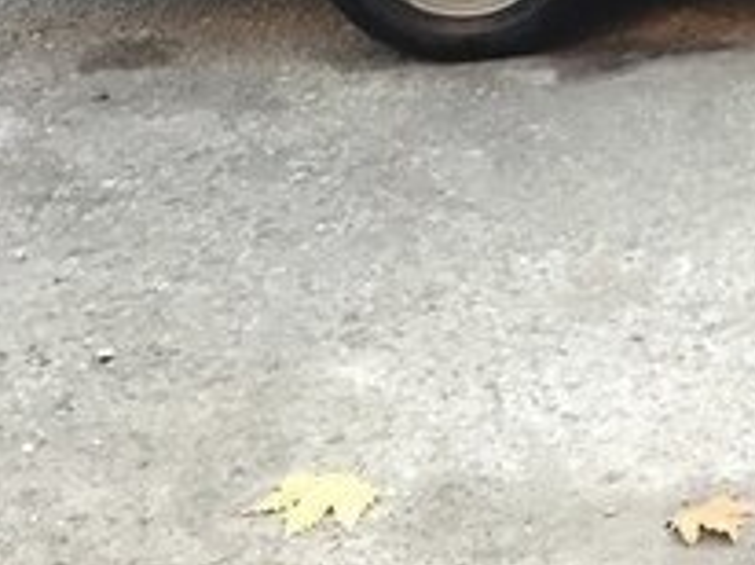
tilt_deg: -13.1
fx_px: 2026
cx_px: 1056
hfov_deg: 19.1
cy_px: -156
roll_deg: -0.3
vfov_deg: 15.2
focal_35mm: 93
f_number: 2.2
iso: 100
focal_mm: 4.15
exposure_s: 1/33
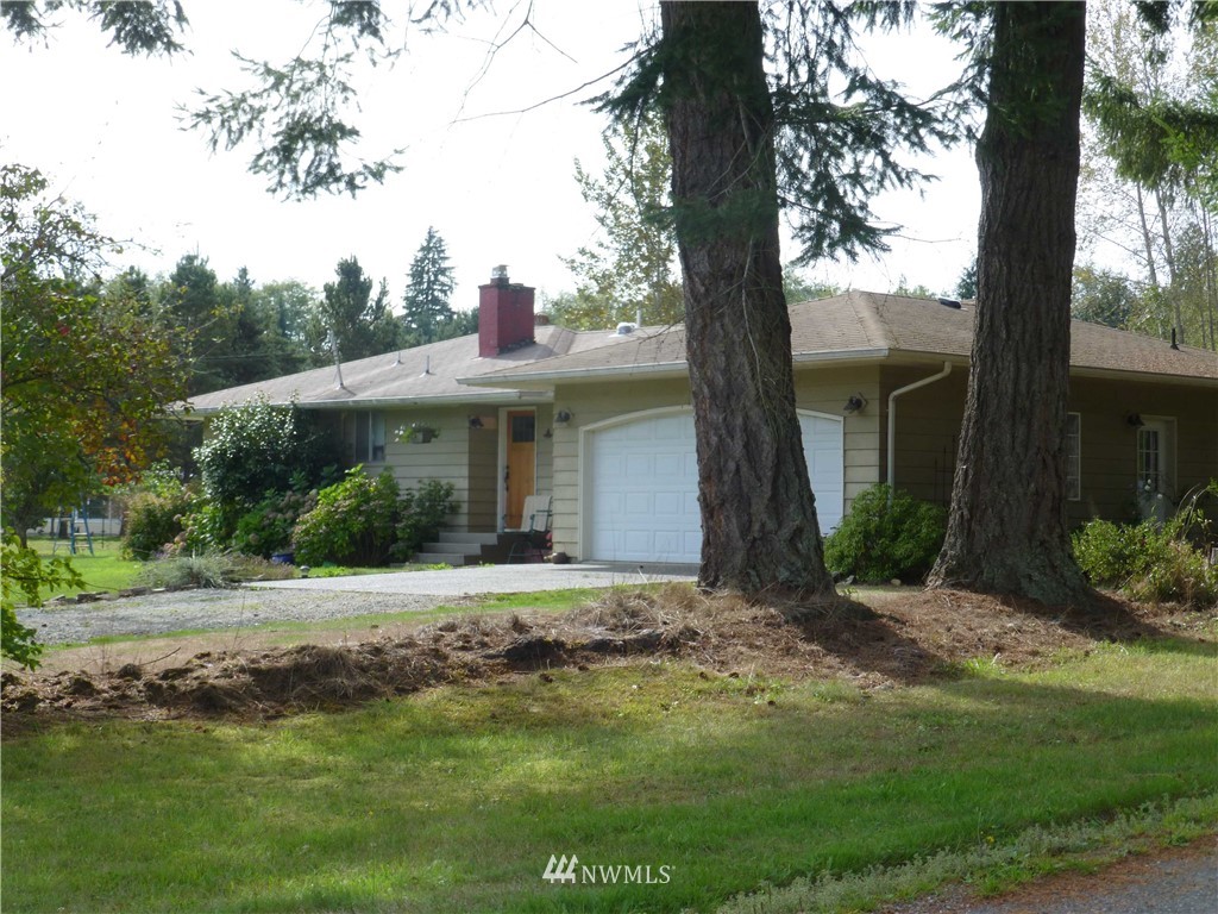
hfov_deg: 31.2
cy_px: 457
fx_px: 2182
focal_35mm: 62
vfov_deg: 23.7
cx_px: 609
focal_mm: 11
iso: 100
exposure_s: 1/250
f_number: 4.8
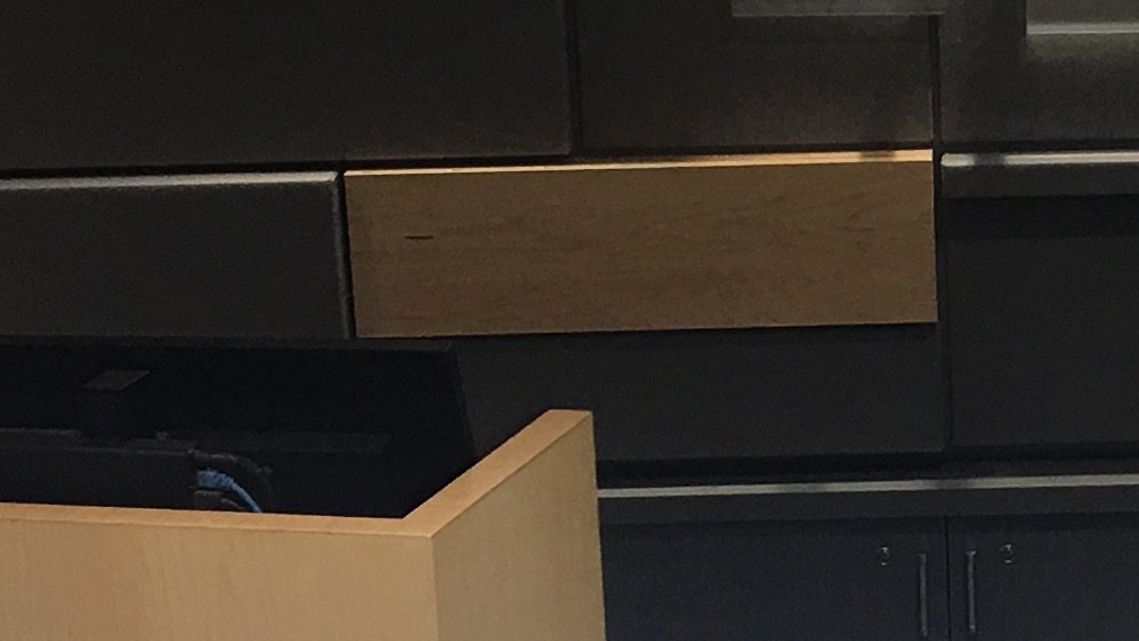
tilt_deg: -14.8
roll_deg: +1.2
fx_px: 3806
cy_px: 487
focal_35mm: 126
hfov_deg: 16.6
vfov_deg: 9.6
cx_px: 1213
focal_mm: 4.15
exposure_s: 1/30
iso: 25
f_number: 2.2
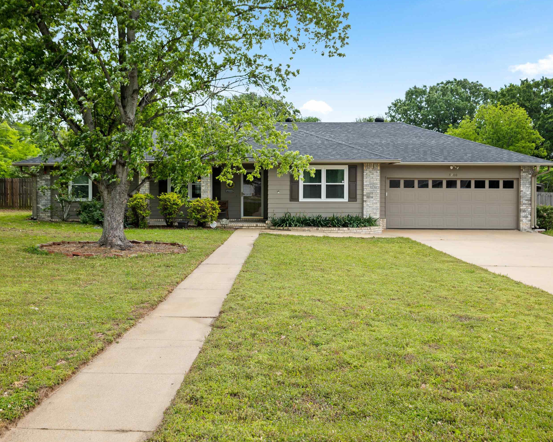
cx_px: 271
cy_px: 217
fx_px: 606
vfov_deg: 40.1
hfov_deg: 49.1
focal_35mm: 37
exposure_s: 1/125
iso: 100
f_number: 6.3
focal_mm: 32
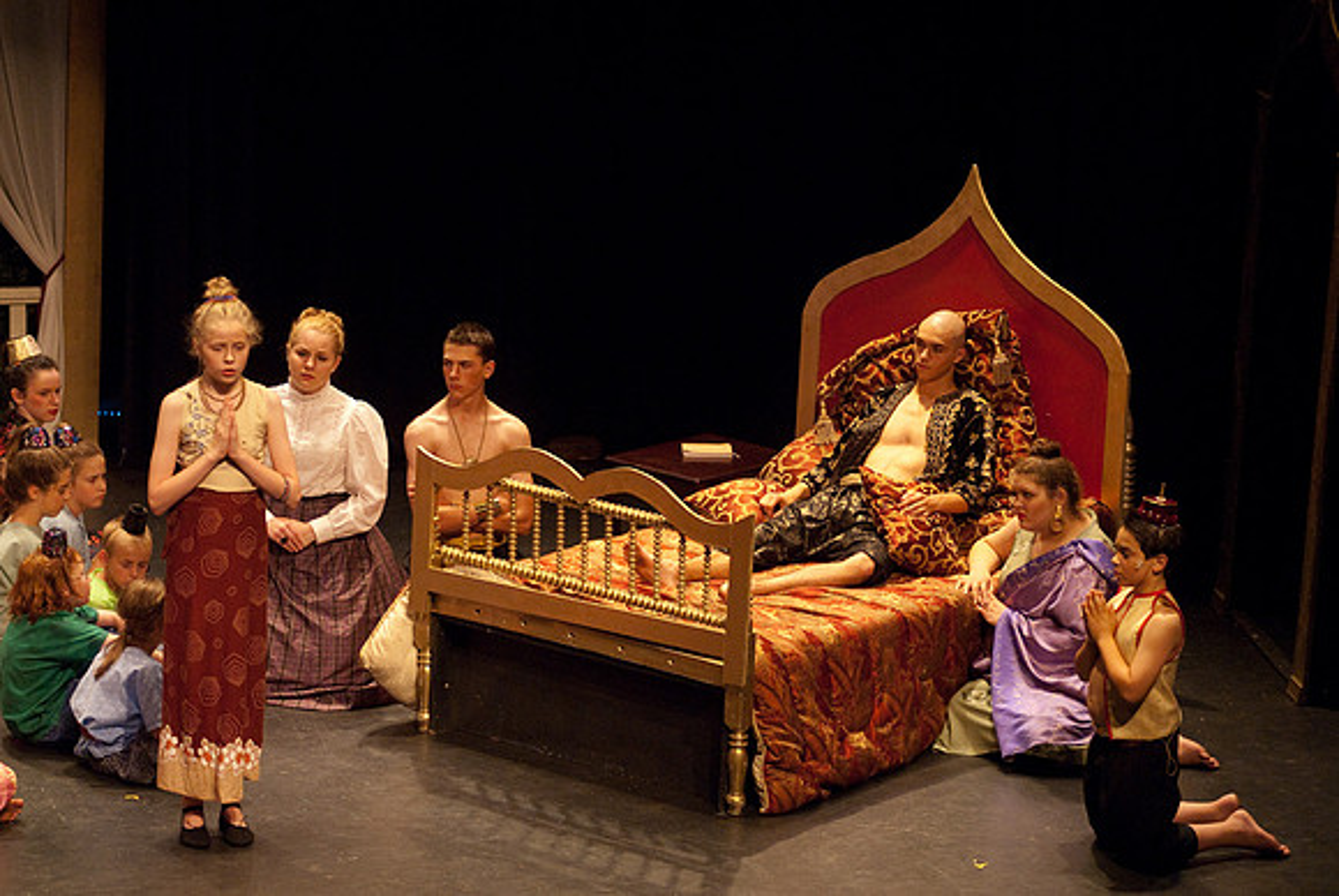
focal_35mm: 165
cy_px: 448
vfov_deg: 8.3
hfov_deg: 12.4
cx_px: 670
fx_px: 6143
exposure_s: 1/160
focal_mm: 110
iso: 1000
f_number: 2.8
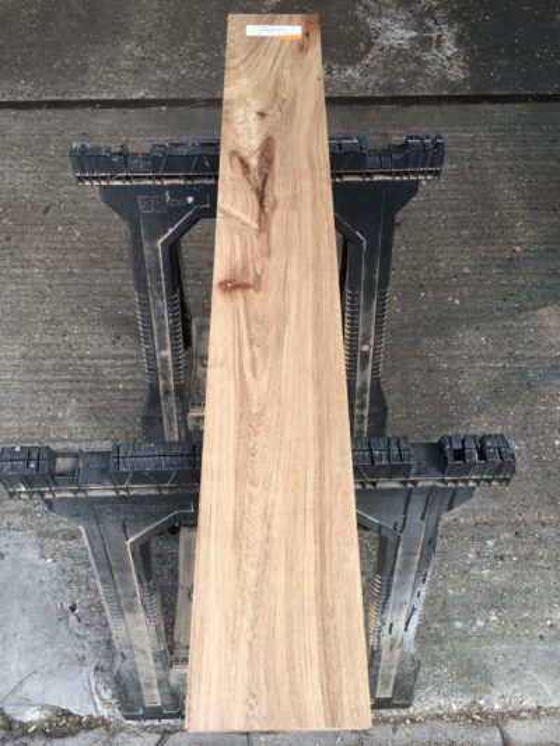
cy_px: 373
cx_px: 280
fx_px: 625
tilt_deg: -57.9
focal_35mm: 29
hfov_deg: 48.2
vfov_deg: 61.6
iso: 32
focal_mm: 4.15
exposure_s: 1/100
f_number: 2.2
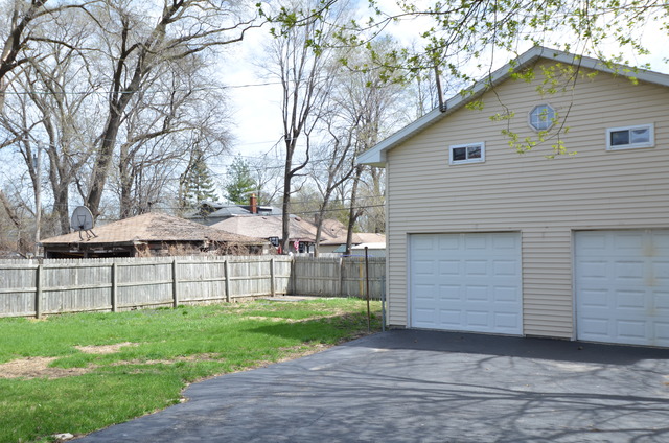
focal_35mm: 36
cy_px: 222
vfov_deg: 36.7
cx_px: 334
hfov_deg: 53.2
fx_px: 668
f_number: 7.1
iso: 100
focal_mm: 24
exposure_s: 1/200
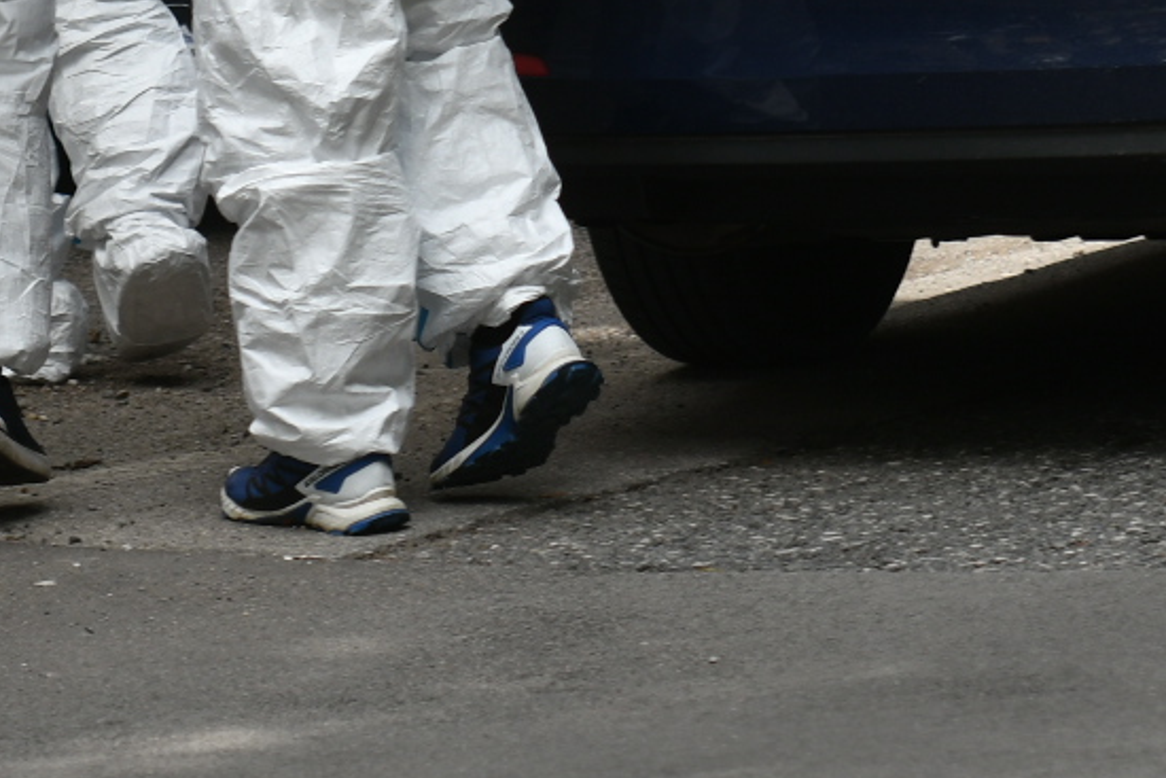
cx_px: 204
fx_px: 10010
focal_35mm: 309
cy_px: -358
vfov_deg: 4.4
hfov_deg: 6.7
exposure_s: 1/800
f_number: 2.8
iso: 100
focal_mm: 70
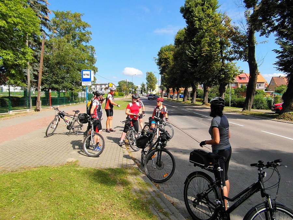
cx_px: 146
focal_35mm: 24
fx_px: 203
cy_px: 110
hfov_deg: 71.6
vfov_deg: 56.8
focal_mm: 4
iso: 100
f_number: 3.2
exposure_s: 1/1000
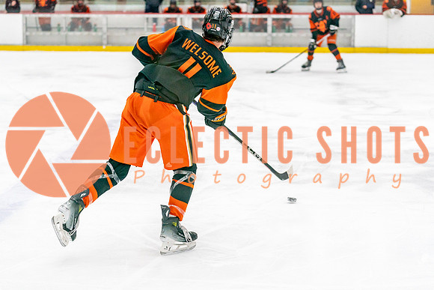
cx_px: 217
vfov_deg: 15.9
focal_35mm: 86
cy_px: 167
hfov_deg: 23.6
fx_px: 1037
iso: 3200
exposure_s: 1/1250
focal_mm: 70
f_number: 2.8
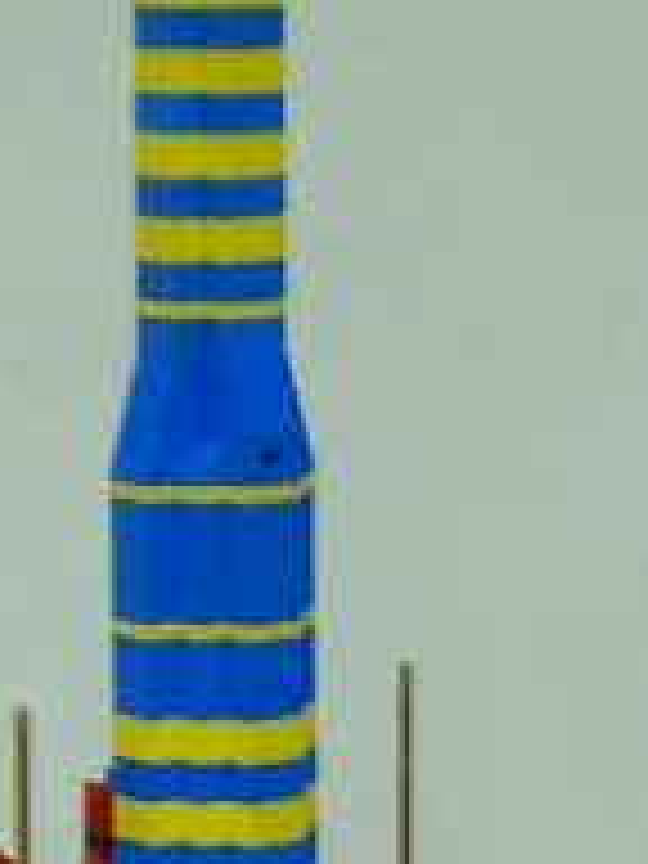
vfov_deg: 9.6
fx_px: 5067
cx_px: 351
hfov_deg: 7.3
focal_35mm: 203
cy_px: 972
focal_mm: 7.9
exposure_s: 1/8
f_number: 2.8
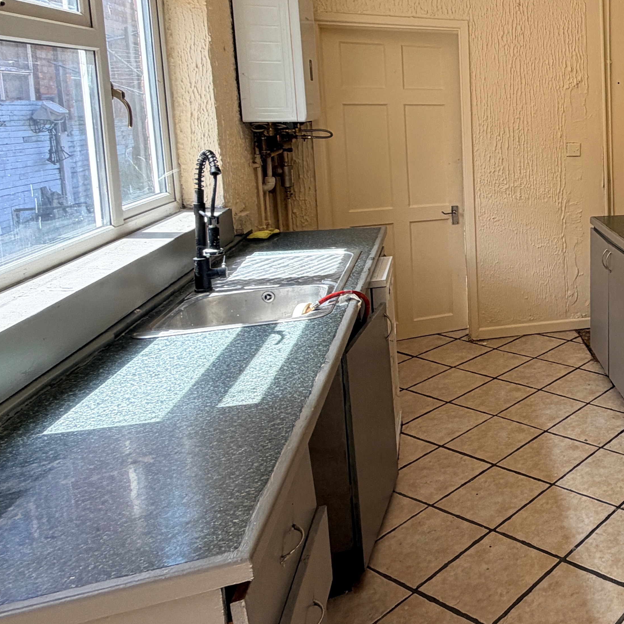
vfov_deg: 49.7
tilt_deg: -7.0
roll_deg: -0.3
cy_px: 183
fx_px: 653
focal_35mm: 32
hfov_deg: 39.1
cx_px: 727
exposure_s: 1/121
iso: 64
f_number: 2.2
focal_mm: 2.22
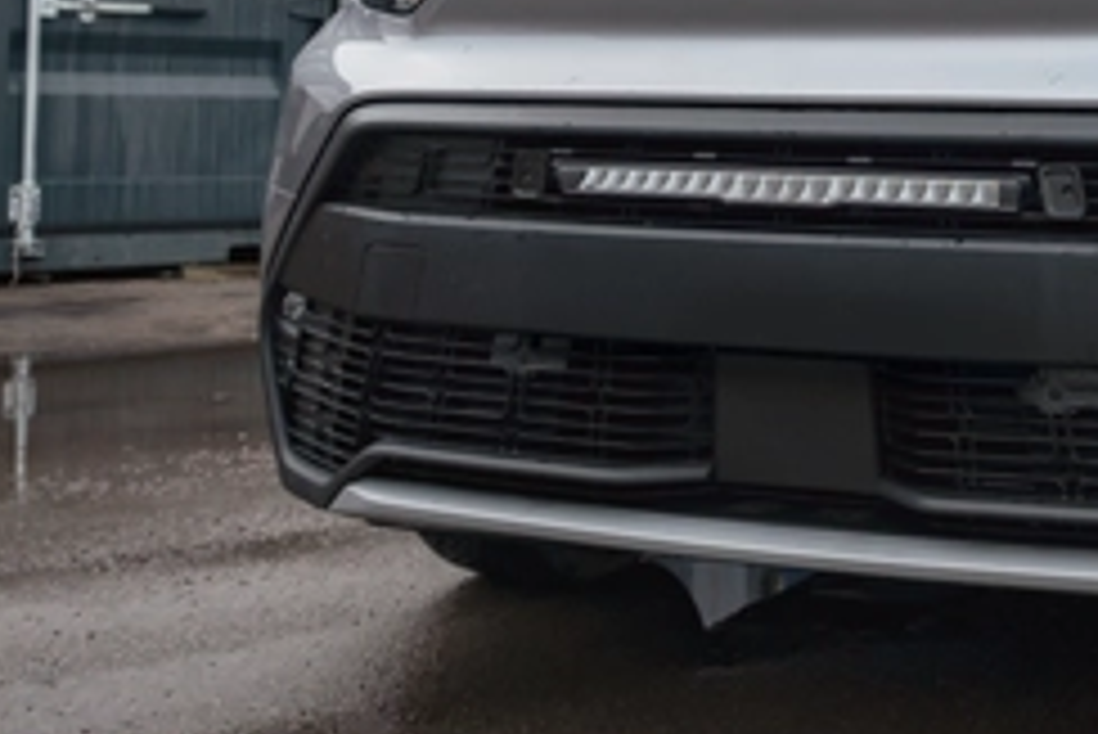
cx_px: 1017
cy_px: 34
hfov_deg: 30.3
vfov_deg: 21.0
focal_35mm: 63
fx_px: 1923
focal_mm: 16
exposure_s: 1/200
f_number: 5.6
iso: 160
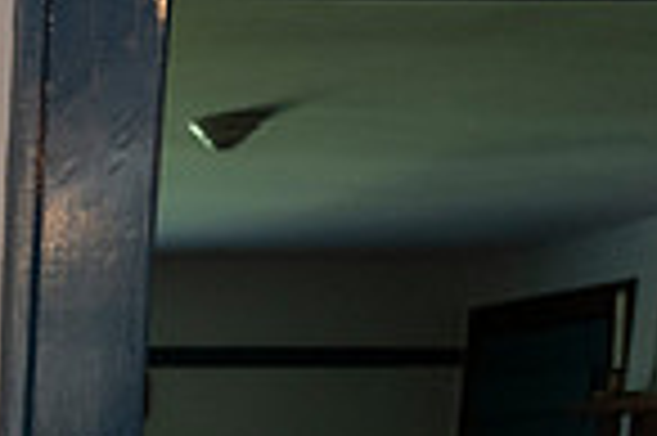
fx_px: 1841
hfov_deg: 17.0
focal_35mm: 101
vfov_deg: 12.1
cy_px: 857
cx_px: -498
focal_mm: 24
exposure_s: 1/60
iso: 1600
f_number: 6.3
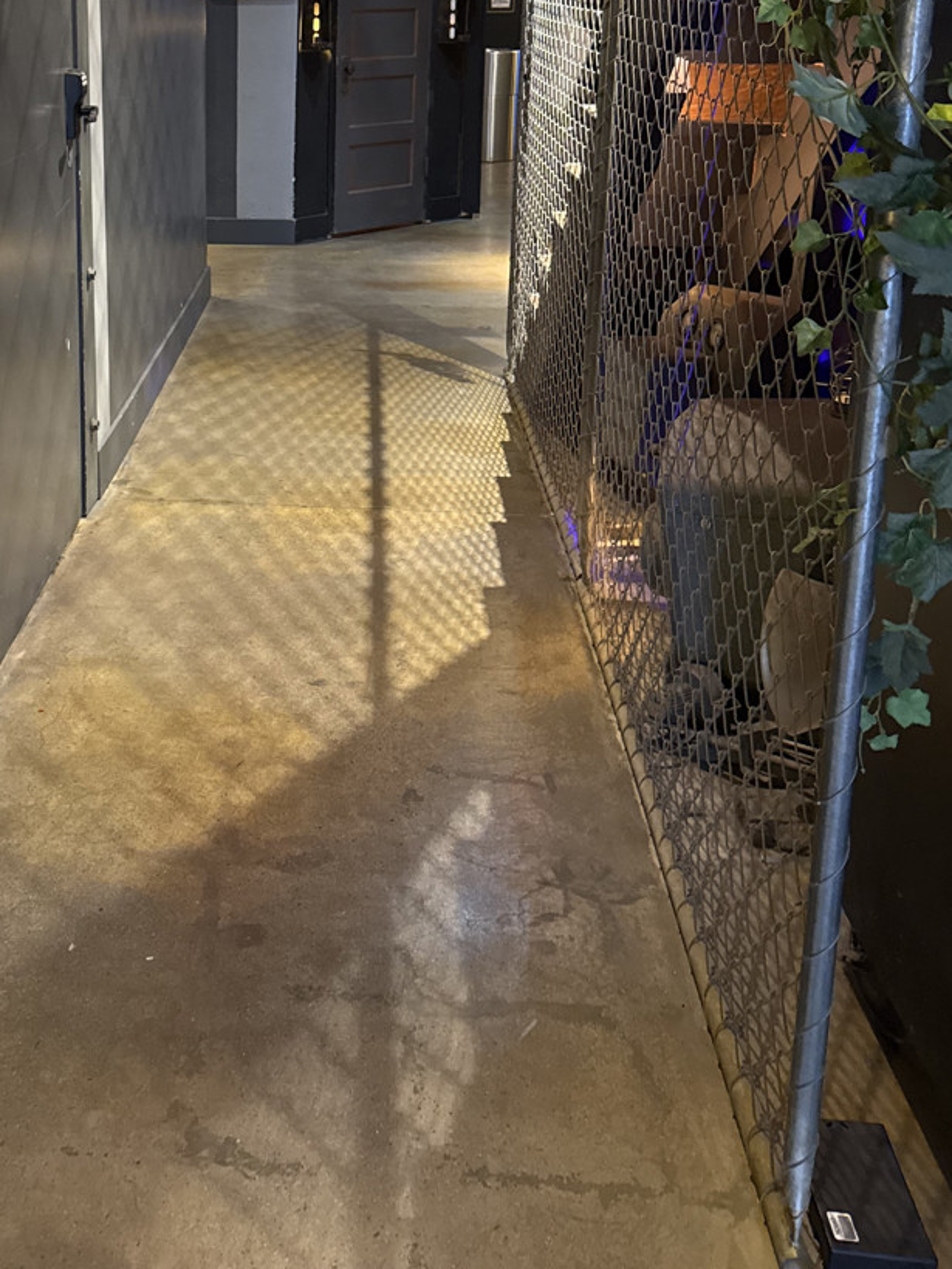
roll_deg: -0.2
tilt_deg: -12.9
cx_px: 229
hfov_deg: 35.9
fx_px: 1430
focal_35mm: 39
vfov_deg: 45.8
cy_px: 282
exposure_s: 1/30
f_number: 1.78
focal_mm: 6.76
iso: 800
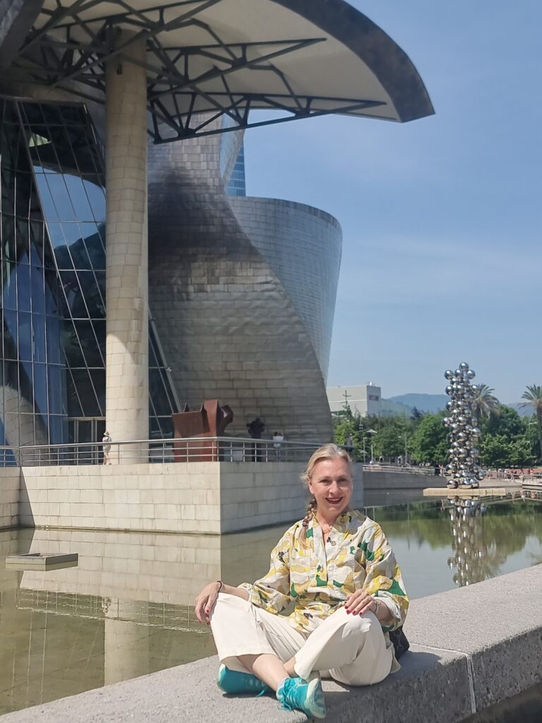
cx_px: 271
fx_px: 501
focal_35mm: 24
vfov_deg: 71.6
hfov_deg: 56.8
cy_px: 362
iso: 50
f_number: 1.8
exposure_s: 1/1560
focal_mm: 6.7
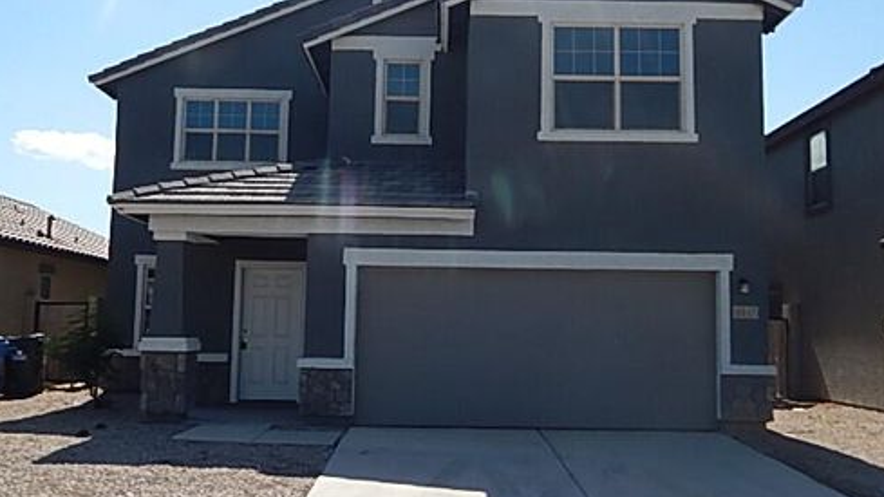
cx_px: 445
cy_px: 248
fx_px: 914
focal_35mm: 39
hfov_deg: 51.6
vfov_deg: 30.4
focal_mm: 6.1
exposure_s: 1/1250
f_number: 3.3
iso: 125
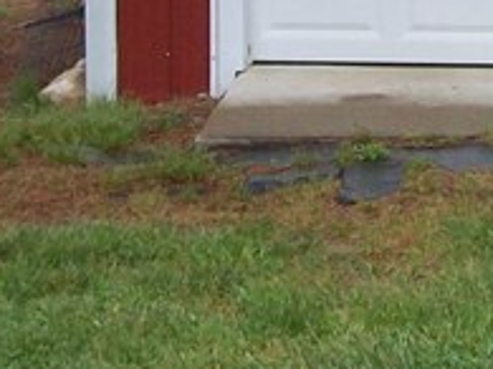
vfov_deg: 7.8
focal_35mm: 189
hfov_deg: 10.4
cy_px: -121
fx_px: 2690
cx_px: 493
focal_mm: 6
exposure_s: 1/611
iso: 80
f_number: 2.7
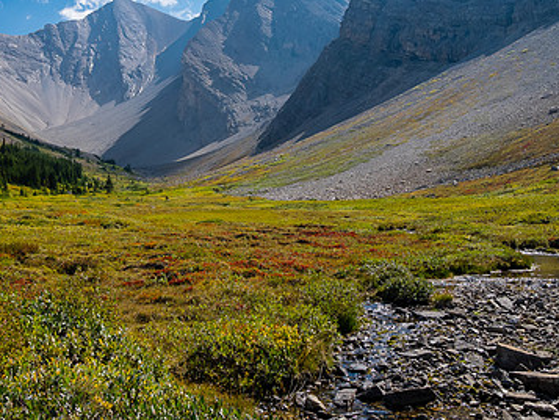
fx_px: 630
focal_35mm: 39
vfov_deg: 36.7
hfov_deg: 47.2
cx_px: 193
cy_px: 165
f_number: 8
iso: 200
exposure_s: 1/160
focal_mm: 12
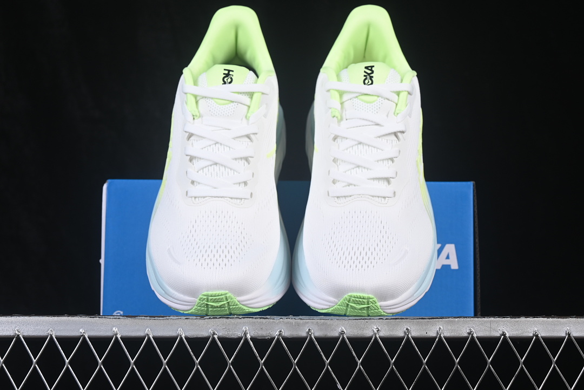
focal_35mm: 75
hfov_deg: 27.0
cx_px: 292
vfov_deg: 18.2
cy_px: 195
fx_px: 1217
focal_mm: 50
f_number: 8
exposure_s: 1/80
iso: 160
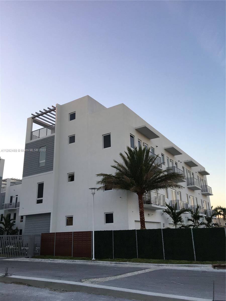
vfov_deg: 61.7
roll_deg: +2.0
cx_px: 113
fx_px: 252
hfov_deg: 48.2
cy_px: 150
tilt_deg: +19.4
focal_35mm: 29
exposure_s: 1/120
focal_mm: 4.15
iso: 32
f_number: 2.2
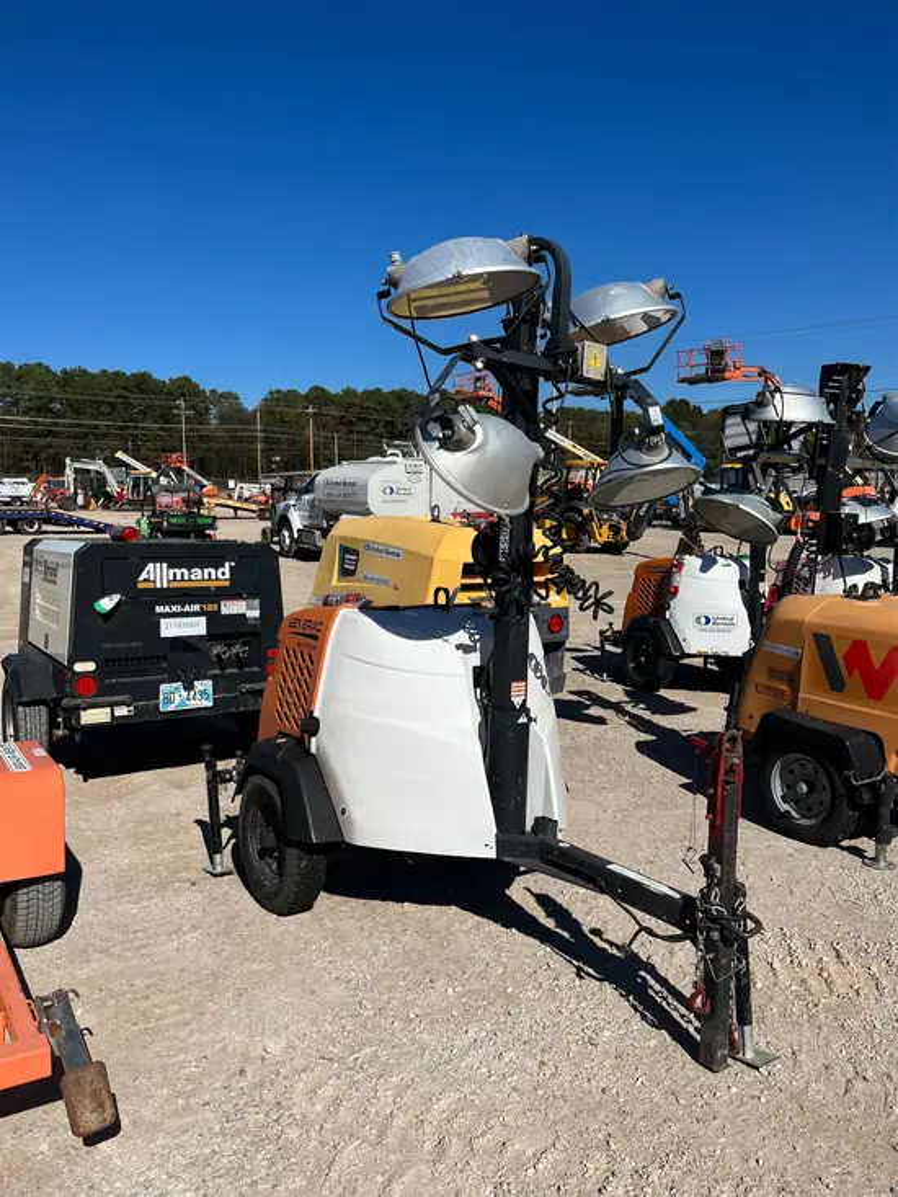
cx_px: 449
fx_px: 899
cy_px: 598
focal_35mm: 26
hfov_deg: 53.1
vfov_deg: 67.3
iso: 50
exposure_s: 1/7874
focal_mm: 5.1
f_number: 1.6
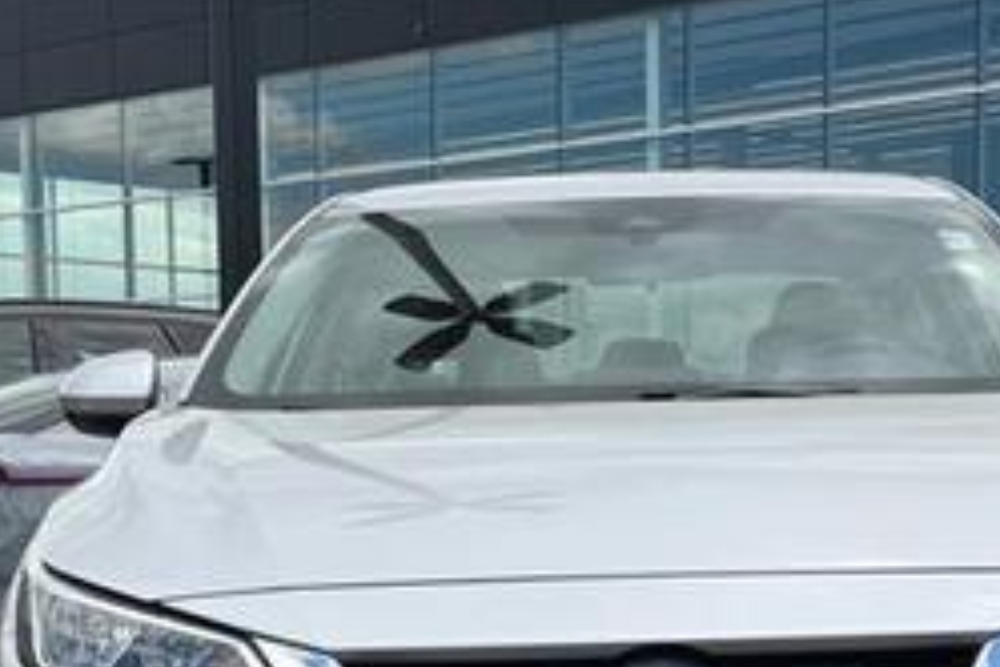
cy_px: 747
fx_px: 2805
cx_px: 647
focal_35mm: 101
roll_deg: +0.9
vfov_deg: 13.3
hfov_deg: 20.2
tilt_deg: -5.8
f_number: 1.78
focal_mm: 6.76
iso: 64
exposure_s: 1/2762
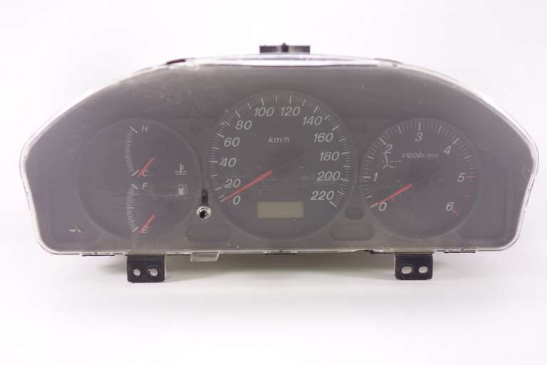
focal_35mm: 42
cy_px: 182
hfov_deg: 46.4
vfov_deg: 31.9
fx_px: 638
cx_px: 274
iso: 200
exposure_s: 1/50
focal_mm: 15.45
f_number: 3.2
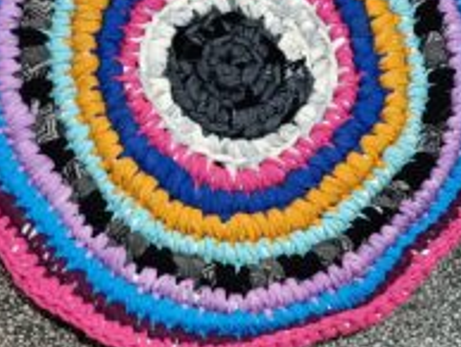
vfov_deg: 13.4
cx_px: 240
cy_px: 452
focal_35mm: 107
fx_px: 1427
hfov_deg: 18.4
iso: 329
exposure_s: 1/50
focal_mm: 4.81
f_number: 1.8
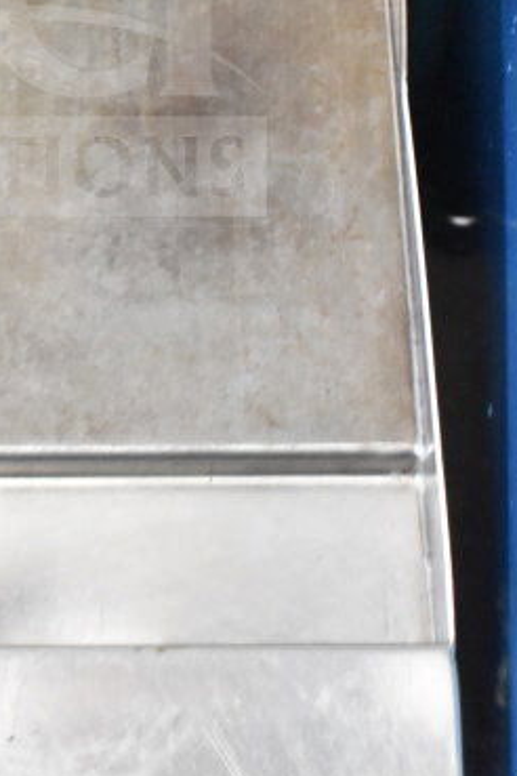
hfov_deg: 11.8
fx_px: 2482
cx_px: 29
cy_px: 49
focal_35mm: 115
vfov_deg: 17.4
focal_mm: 31
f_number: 5.6
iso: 6400
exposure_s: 1/125
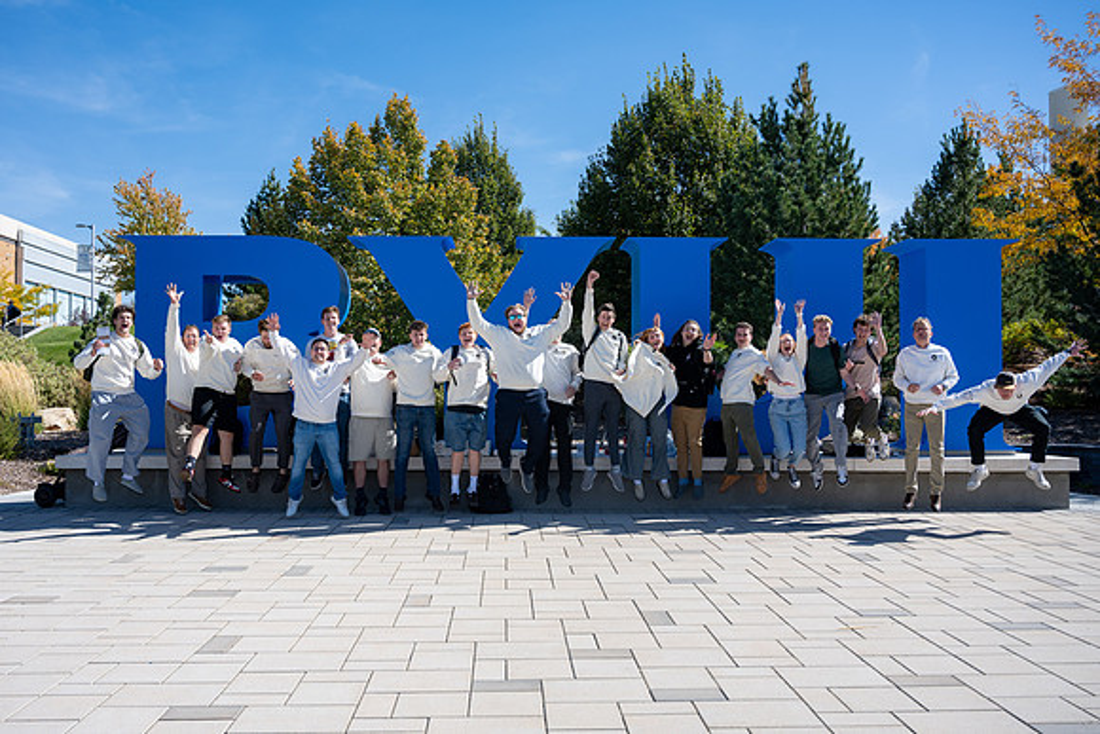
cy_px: 388
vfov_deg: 40.9
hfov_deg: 58.3
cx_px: 519
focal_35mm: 32
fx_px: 985
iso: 100
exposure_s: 1/640
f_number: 5
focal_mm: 29
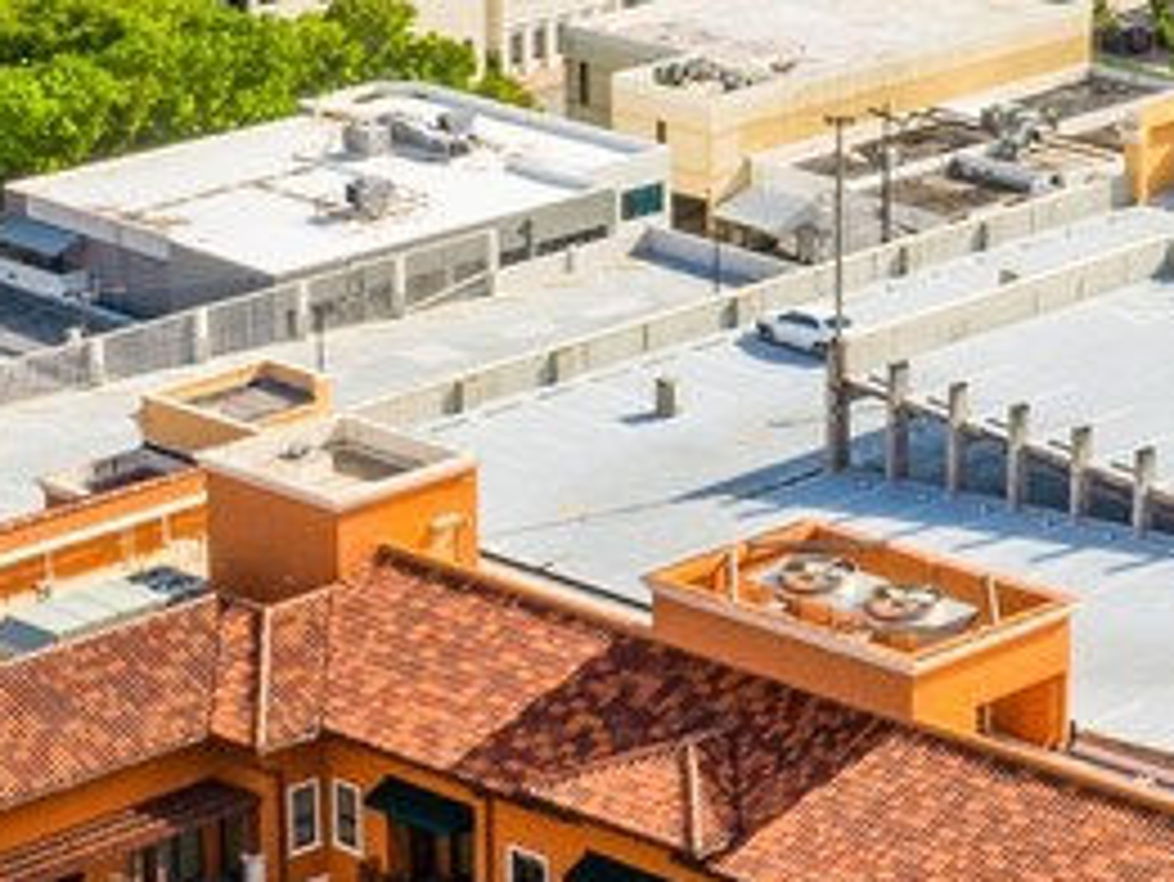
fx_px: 4988
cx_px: 776
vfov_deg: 10.1
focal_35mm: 147
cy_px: 608
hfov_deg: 13.4
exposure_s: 1/160
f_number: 11
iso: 100
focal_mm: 12.29
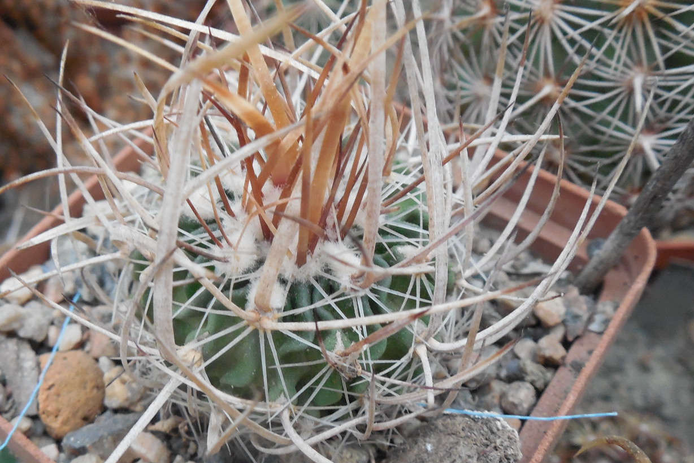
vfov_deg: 31.9
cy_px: 222
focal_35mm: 42
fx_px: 810
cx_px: 285
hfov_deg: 46.2
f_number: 3.6
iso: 400
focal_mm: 5.6
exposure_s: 1/20
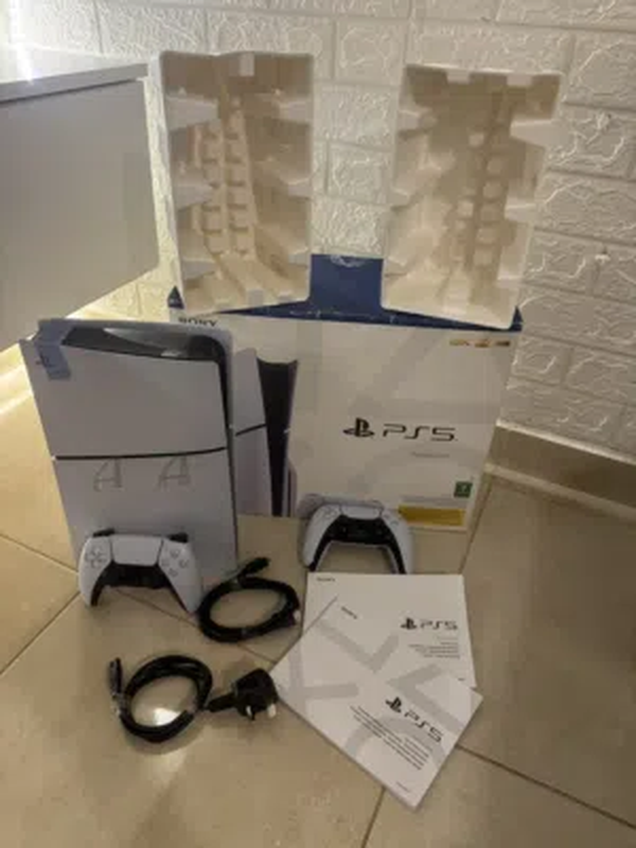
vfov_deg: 71.6
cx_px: 318
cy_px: 424
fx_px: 588
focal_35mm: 24
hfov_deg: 56.8
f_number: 1.78
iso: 400
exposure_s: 1/50
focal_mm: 6.76
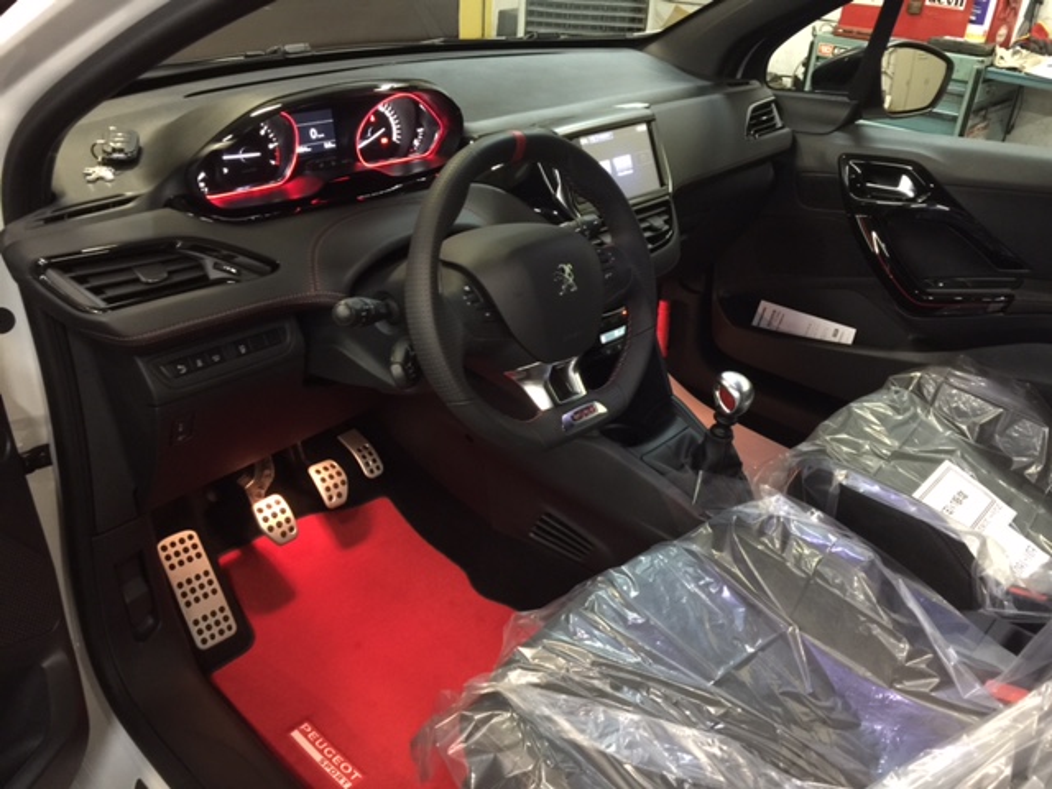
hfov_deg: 61.7
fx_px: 881
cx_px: 526
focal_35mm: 29
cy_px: 394
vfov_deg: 48.2
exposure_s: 1/4
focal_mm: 4.15
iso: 80
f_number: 2.2
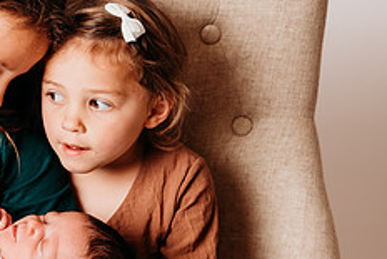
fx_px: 1162
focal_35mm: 108
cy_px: 141
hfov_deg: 17.6
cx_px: -129
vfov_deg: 12.7
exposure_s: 1/160
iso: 100
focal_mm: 38
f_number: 4
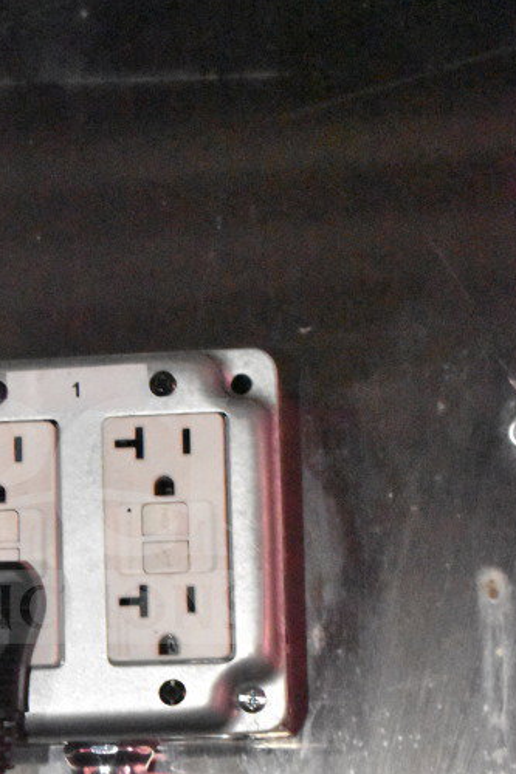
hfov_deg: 9.1
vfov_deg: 13.6
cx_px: 88
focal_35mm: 151
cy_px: 521
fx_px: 3247
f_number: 5.6
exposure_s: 1/100
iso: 20000
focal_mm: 55
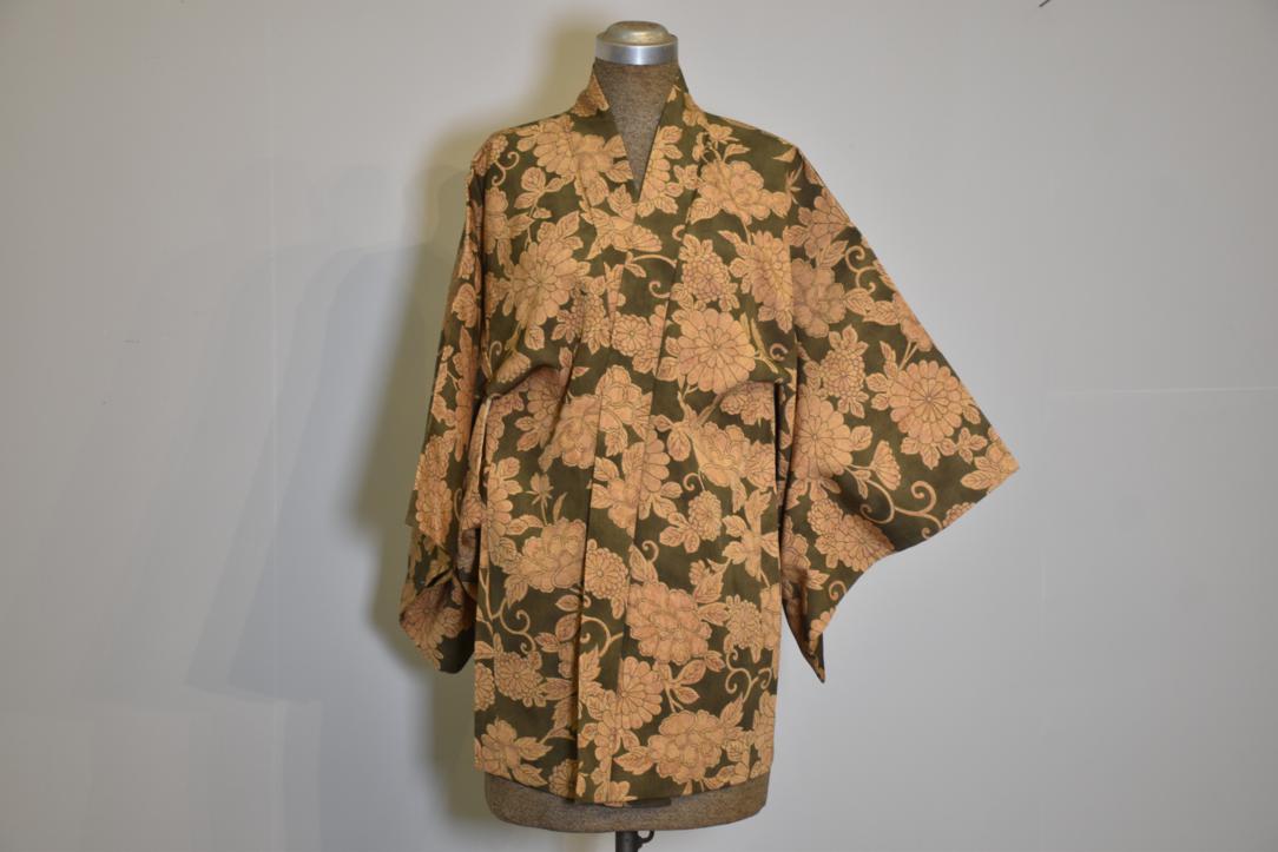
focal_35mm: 68
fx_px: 2396
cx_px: 639
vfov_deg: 20.2
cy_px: 426
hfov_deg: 29.9
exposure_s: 1/60
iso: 400
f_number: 4.5
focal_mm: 45
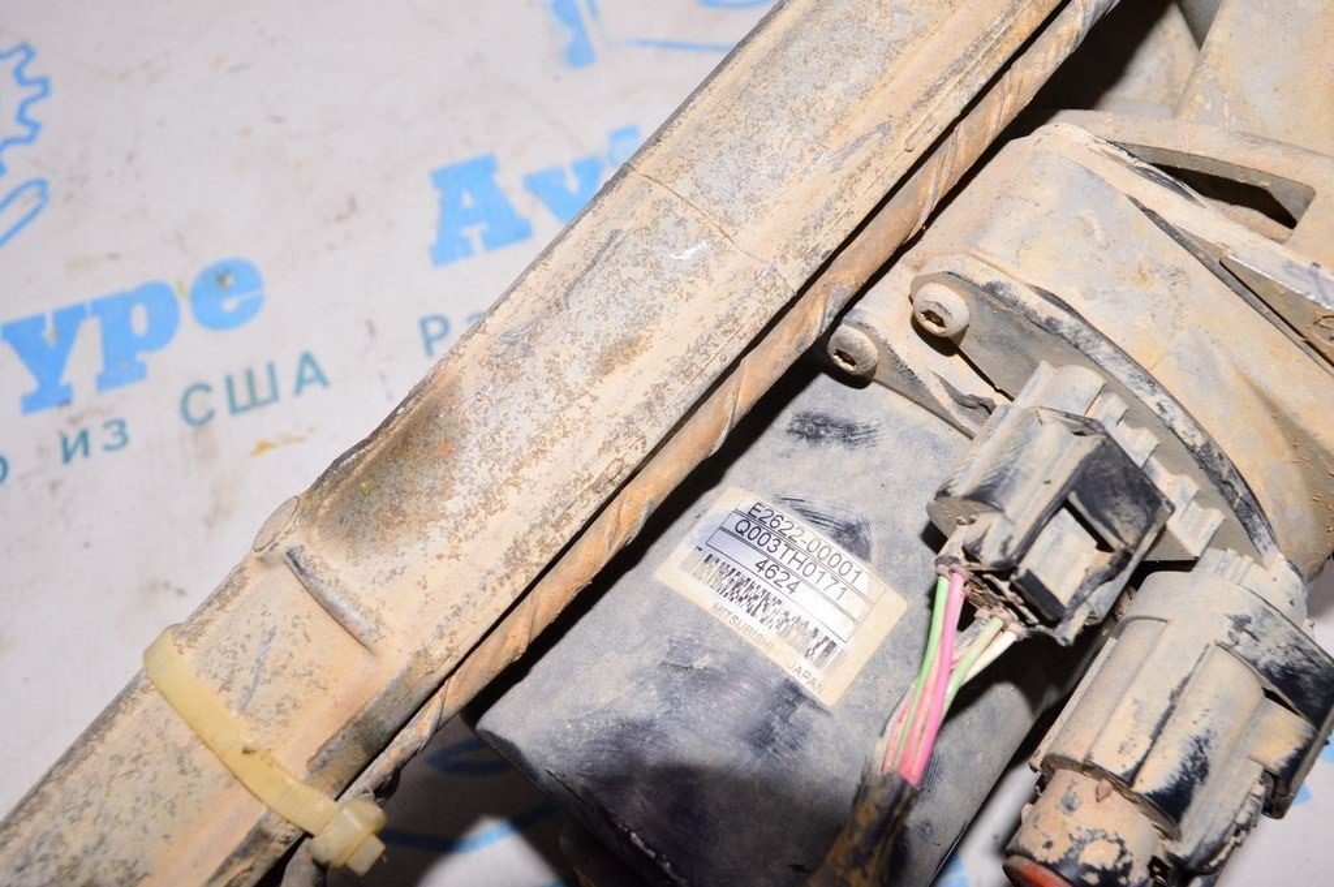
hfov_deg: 62.0
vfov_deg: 43.5
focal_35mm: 30
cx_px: 667
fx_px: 1111
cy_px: 444
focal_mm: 20
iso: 1600
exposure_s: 1/200
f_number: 8
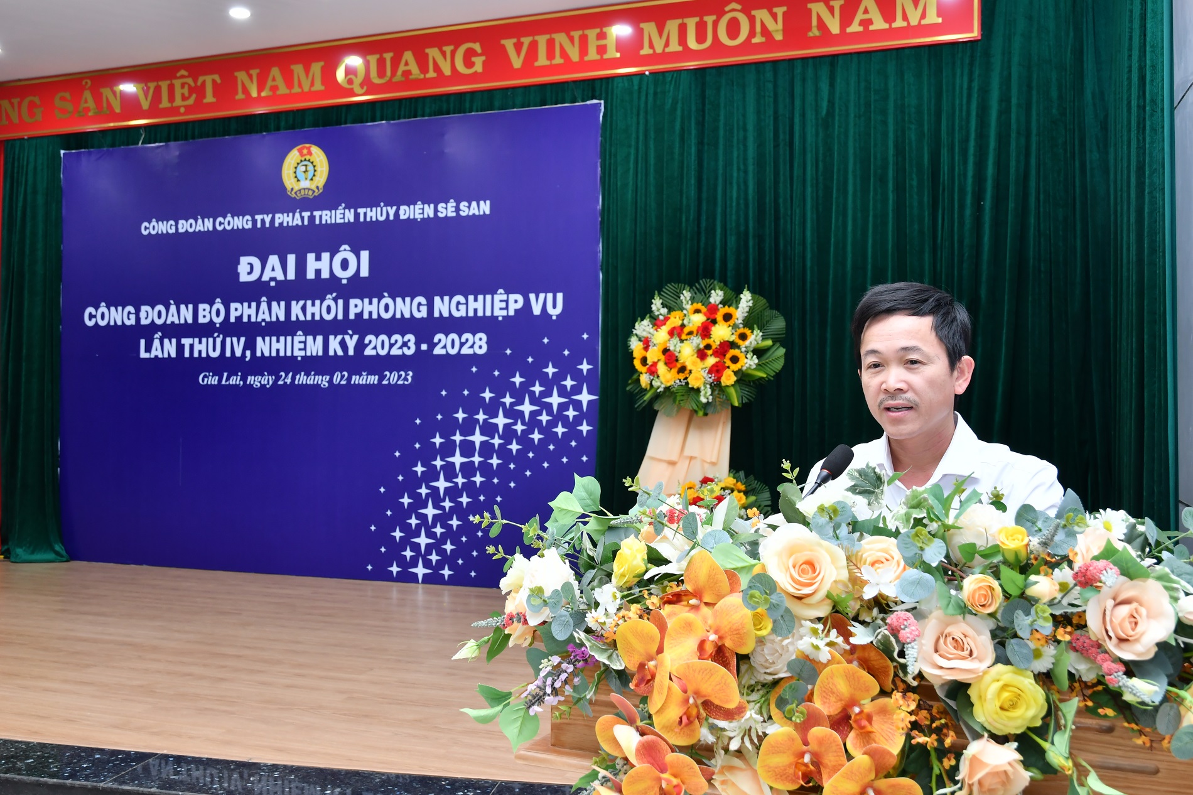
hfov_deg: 57.2
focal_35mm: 33
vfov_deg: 40.0
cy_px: 398
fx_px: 1093
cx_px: 596
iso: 400
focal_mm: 22
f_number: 6.3
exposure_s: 1/40
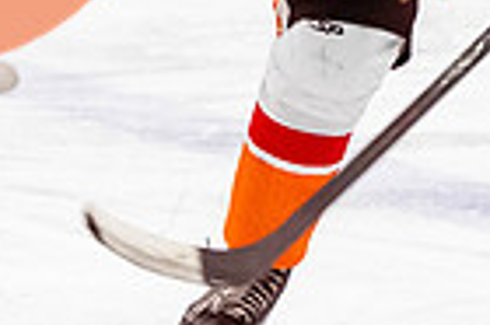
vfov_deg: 2.2
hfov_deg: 3.3
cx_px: 523
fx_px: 8443
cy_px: -156
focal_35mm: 621
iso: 1400
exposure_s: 1/640
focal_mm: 90
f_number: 2.8
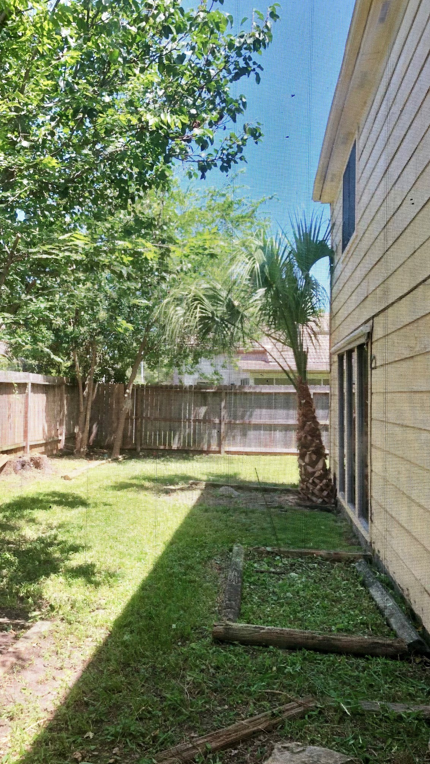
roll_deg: +1.2
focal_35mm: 31
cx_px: 140
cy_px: 381
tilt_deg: +3.8
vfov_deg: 62.6
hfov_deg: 37.3
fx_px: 628
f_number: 1.8
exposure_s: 1/120
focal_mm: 3.99
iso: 20
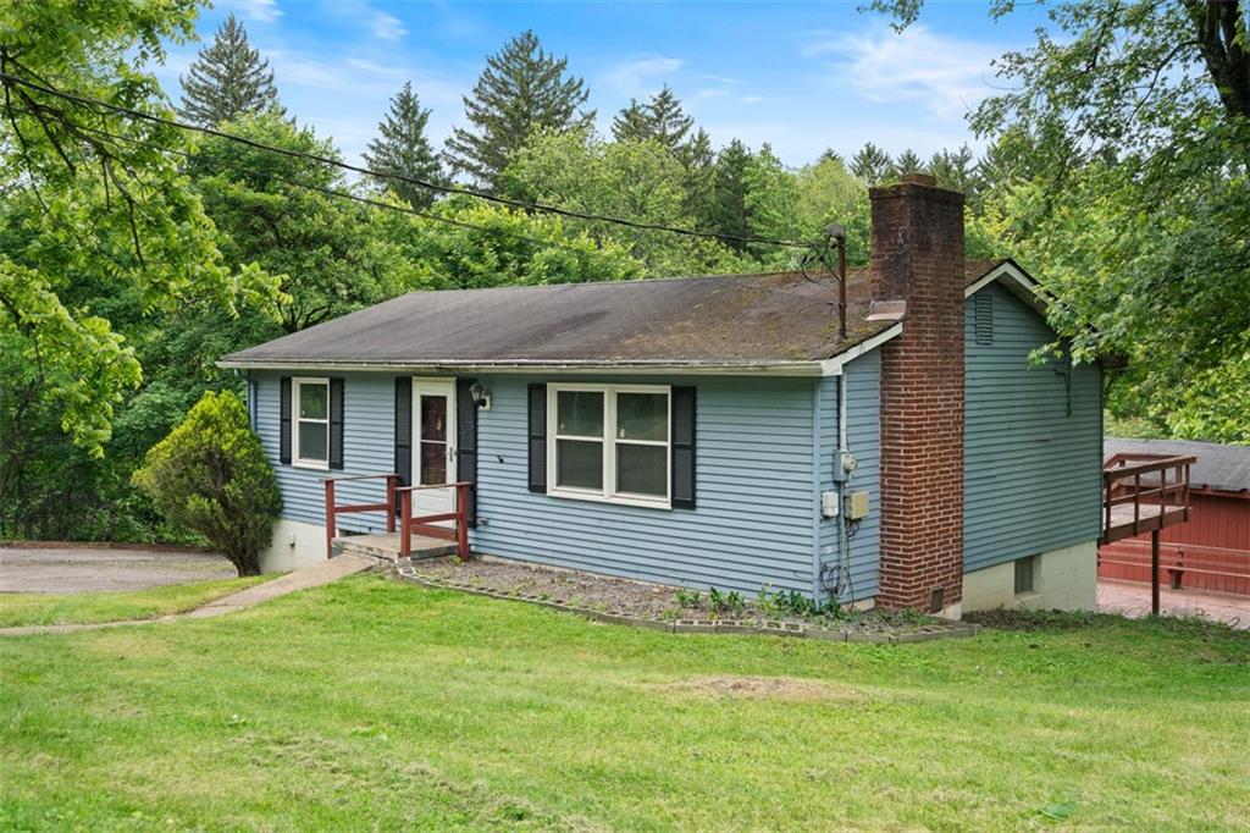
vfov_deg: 37.8
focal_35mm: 35
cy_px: 416
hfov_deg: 54.4
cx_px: 625
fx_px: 1215
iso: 400
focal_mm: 35
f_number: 8
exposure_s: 1/30
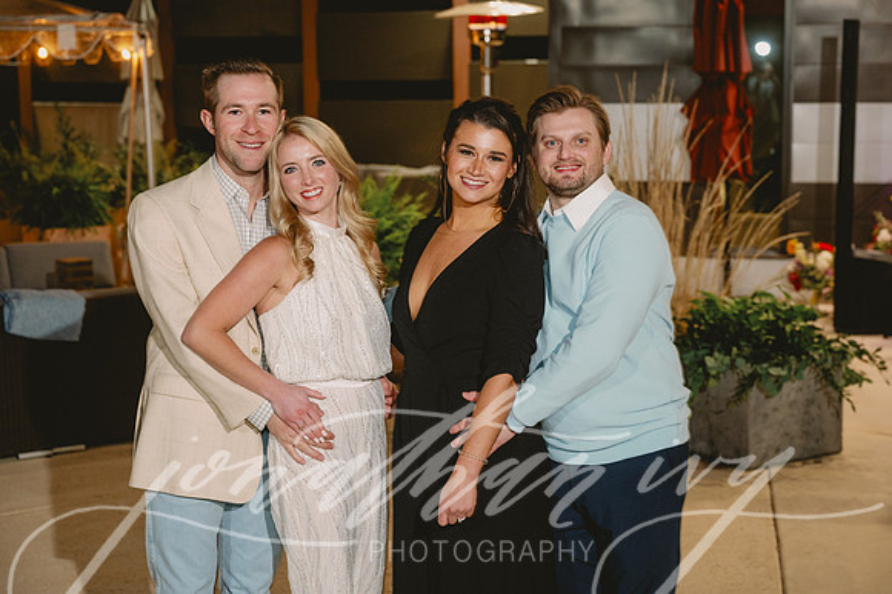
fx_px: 1560
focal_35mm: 63
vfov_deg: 21.5
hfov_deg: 31.9
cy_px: 297
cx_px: 446
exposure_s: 1/50
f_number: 4
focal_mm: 63
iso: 1600
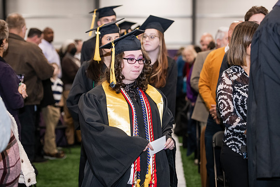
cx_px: 140
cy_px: 94
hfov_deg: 22.6
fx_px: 700
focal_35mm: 90
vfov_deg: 15.2
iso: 2000
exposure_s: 1/200
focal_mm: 90
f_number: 3.2
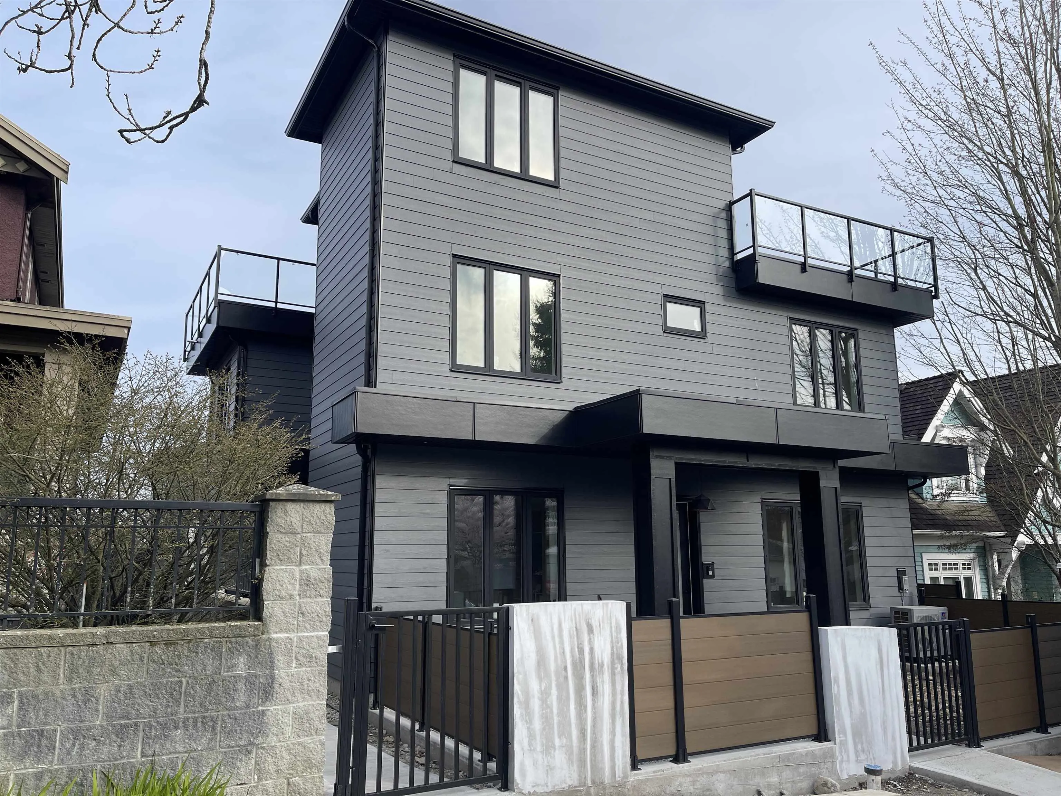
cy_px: 398
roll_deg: +0.7
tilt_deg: +9.6
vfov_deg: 54.9
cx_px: 530
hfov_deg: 69.4
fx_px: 766
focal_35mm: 25
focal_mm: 5.1
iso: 32
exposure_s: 1/1976
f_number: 1.6
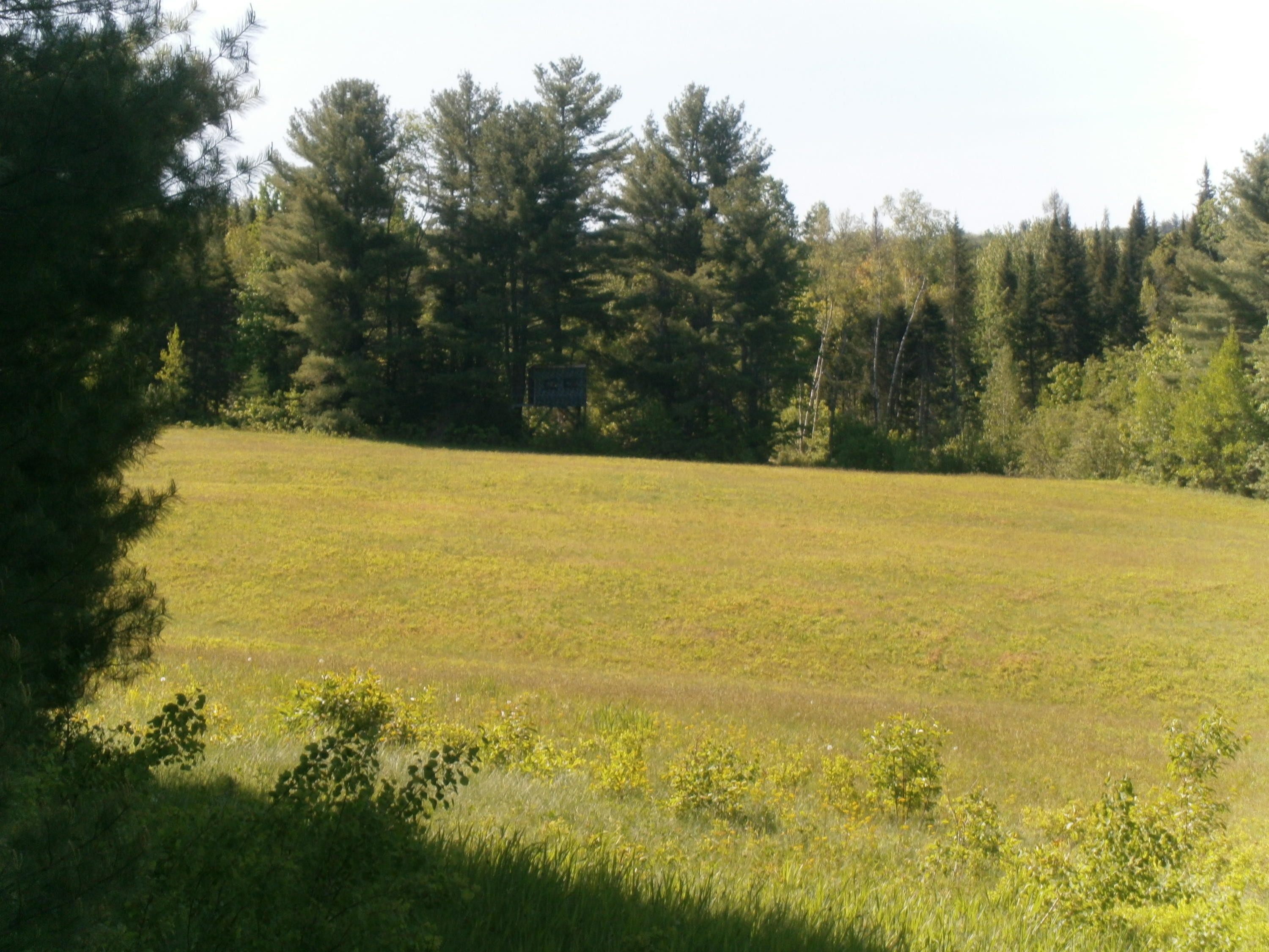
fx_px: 4766
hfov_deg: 15.2
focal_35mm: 130
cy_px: 476
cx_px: 634
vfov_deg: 11.4
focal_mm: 23.5
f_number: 6.5
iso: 80
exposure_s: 1/200
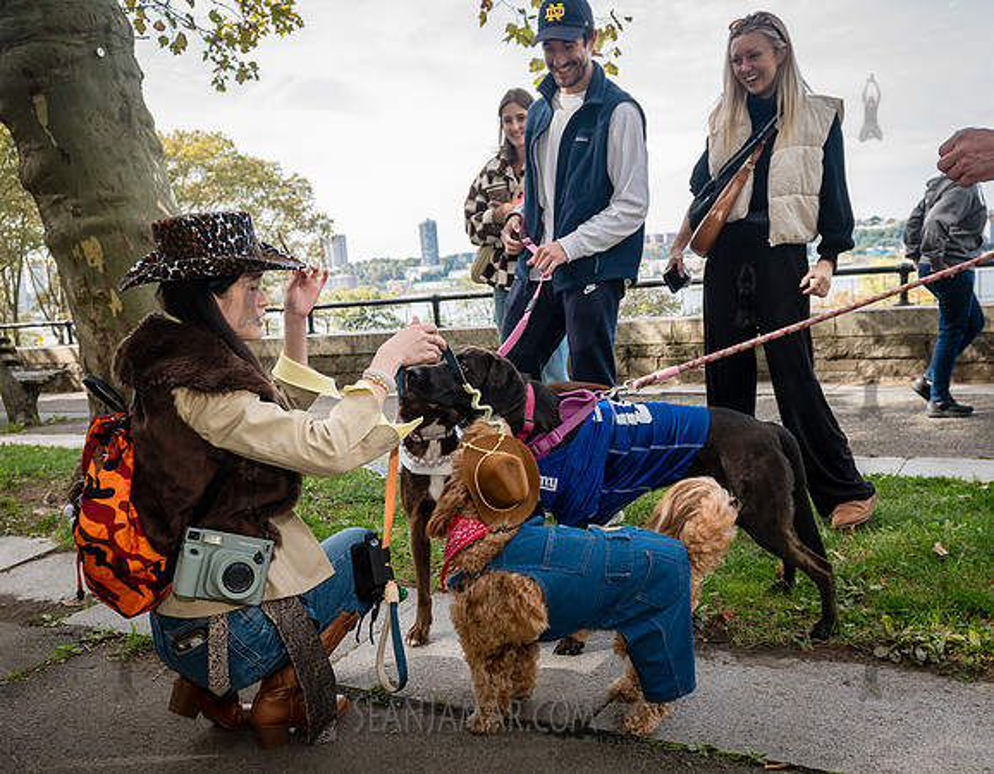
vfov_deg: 44.8
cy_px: 466
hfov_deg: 56.1
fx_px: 933
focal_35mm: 32
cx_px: 500
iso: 1000
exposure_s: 1/1250
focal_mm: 24
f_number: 5
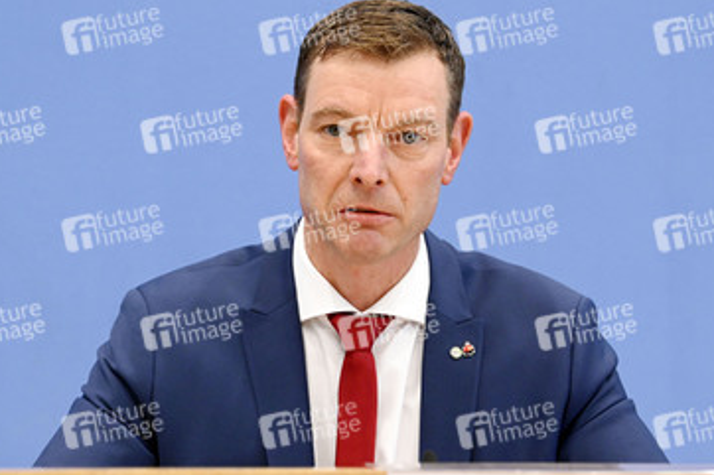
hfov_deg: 16.8
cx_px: 336
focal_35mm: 122
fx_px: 2418
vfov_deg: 11.2
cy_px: 278
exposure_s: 1/500
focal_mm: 98
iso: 6400
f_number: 7.1
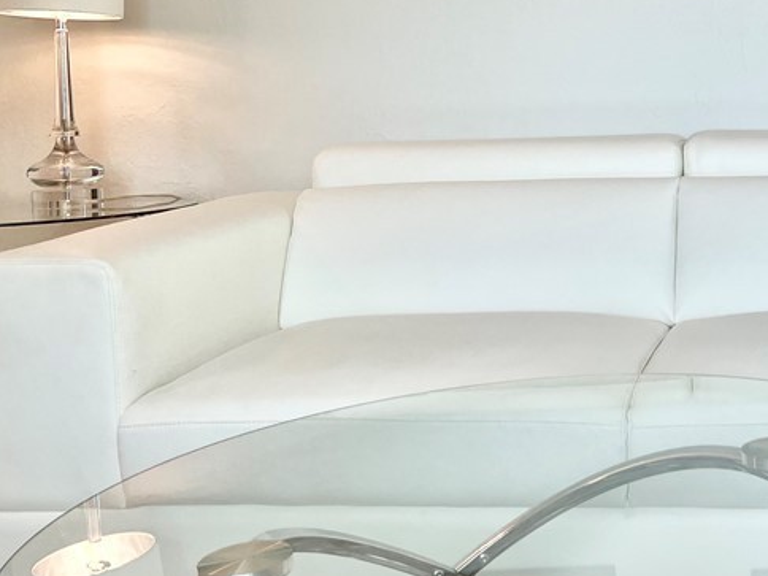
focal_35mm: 55
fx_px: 1220
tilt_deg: -2.3
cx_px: 709
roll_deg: +1.1
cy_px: 116
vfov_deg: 26.1
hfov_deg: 32.9
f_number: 1.5
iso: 64
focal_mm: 5.7
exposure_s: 1/120
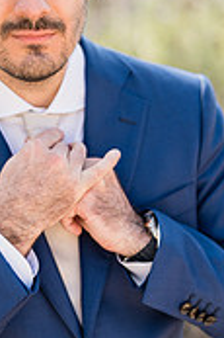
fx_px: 1216
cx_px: 55
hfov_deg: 10.5
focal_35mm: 130
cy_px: 176
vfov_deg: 15.8
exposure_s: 1/1600
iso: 125
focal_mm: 50
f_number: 1.6
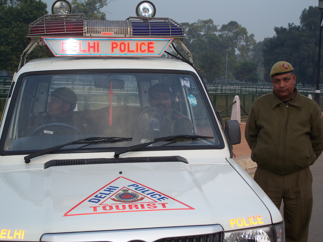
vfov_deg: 24.8
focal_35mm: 59
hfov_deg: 32.7
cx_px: 162
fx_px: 551
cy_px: 121
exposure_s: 1/100
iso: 125
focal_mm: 12.6
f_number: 3.2
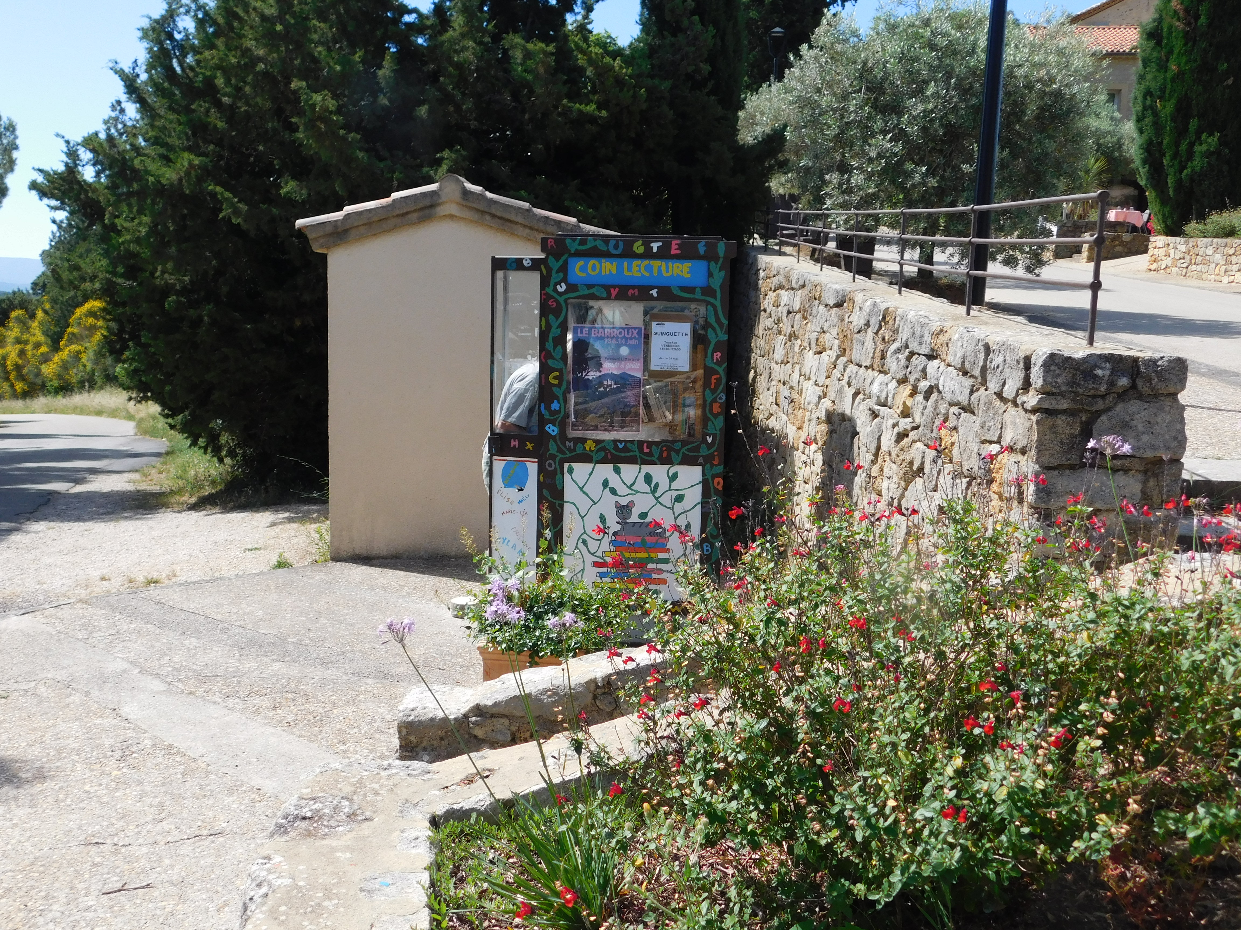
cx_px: 620
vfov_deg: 39.7
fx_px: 1291
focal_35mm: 36
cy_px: 465
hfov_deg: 51.4
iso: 125
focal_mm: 6.3
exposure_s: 1/800
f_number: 3.5
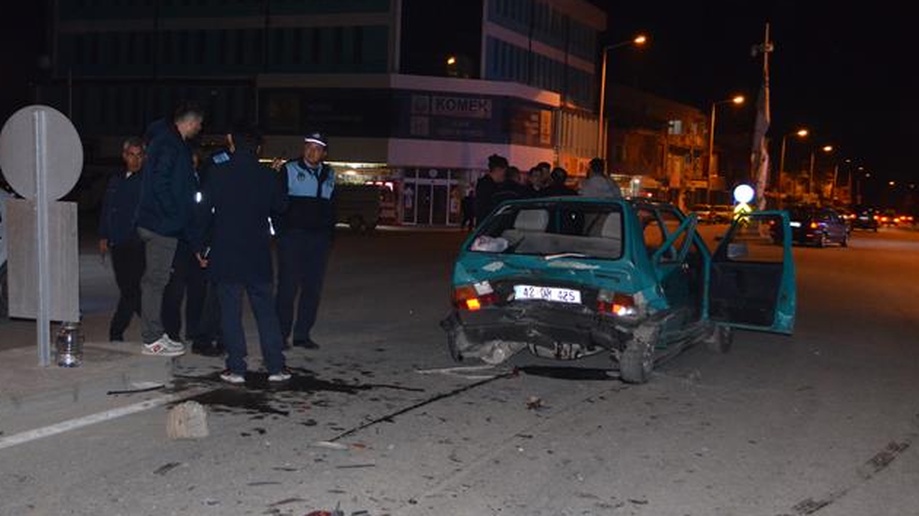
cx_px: 457
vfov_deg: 23.4
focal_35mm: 51
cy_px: 210
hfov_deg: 40.6
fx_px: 1242
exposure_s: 1/60
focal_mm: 32
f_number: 4.8
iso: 3200
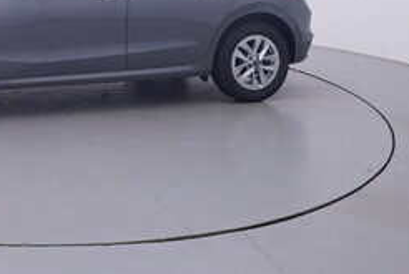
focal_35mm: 50
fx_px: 570
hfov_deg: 36.9
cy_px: -26
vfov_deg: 25.2
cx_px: 39
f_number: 5
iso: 200
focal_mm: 15
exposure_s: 1/80
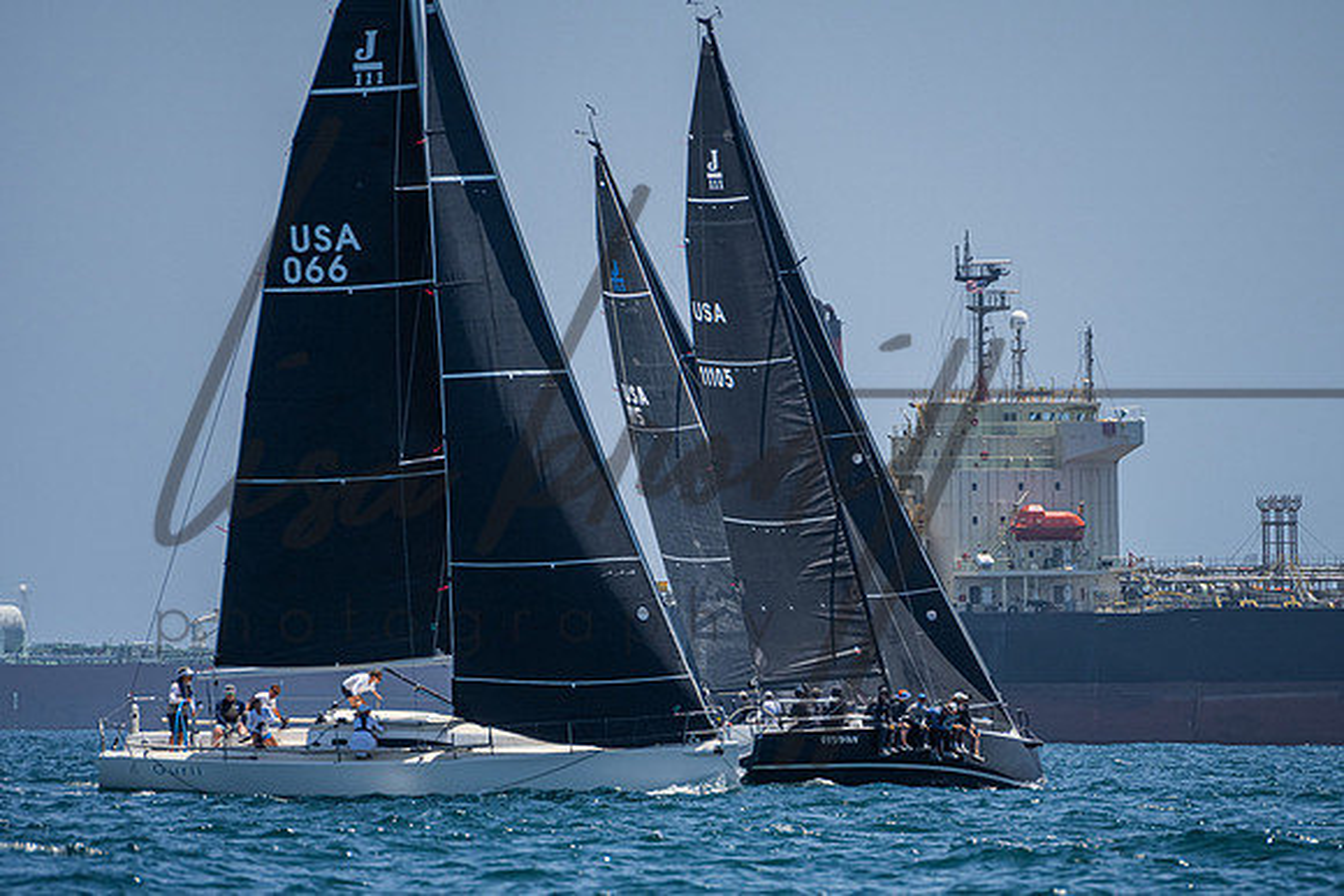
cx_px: 731
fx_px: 19295
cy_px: 574
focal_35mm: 517
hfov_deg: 4.0
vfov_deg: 2.7
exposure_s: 1/2000
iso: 400
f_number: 8
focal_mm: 400
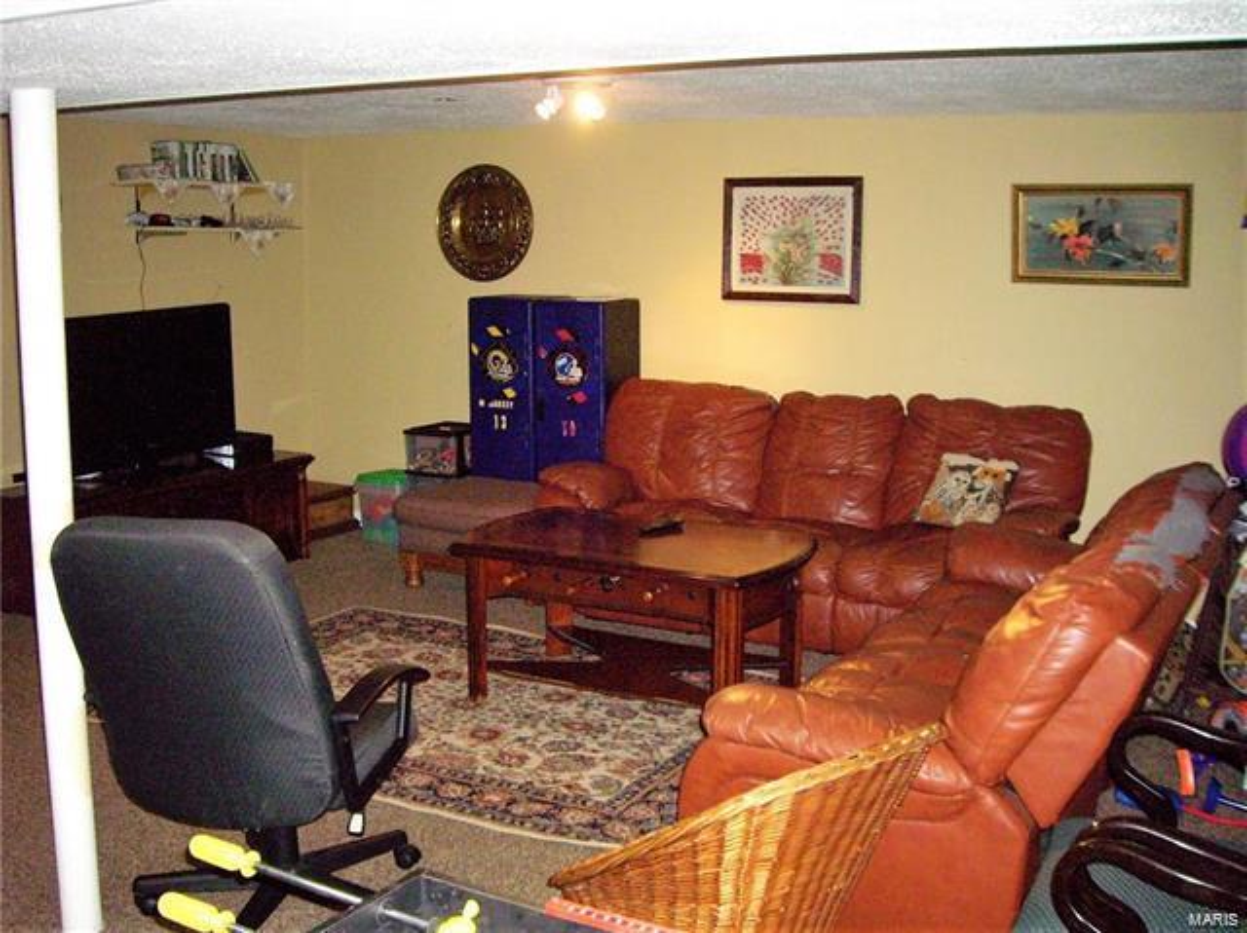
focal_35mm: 38
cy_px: 466
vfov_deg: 37.7
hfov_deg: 49.0
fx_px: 1368
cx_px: 624
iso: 400
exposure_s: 1/40
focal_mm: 6.2
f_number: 2.7
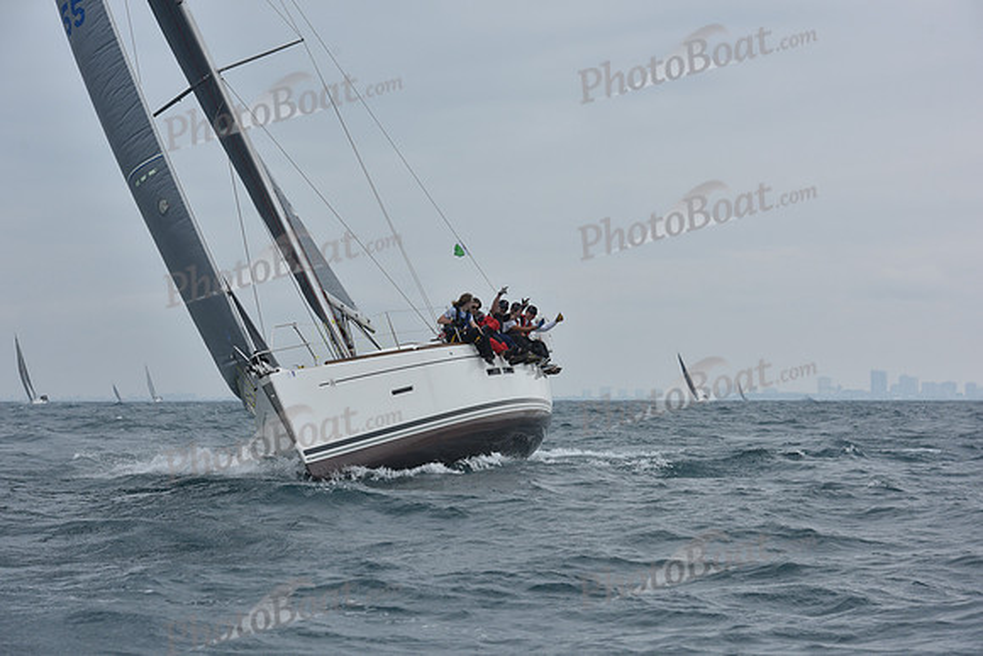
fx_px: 2731
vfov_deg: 13.7
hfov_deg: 20.4
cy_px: 328
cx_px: 492
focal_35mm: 100
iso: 250
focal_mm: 100
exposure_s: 1/800
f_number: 8
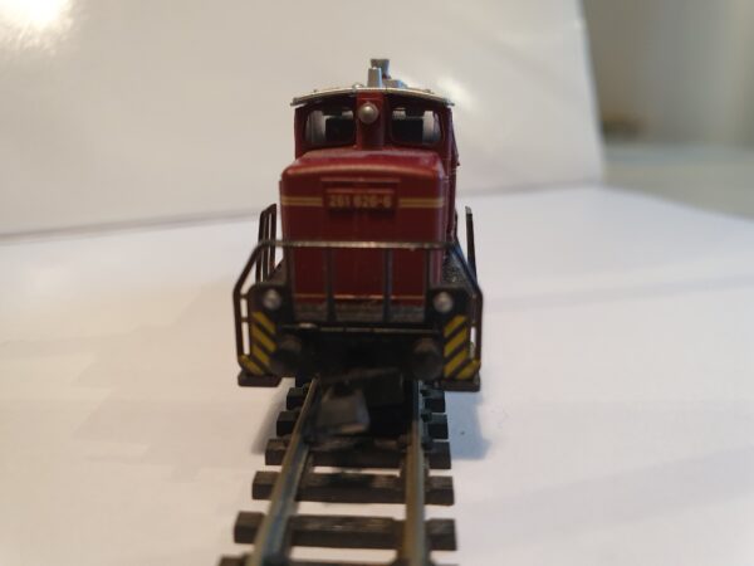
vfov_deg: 53.1
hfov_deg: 67.3
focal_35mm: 26
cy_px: 283
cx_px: 377
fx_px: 566
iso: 320
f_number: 2.4
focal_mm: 4.32
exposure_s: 1/100
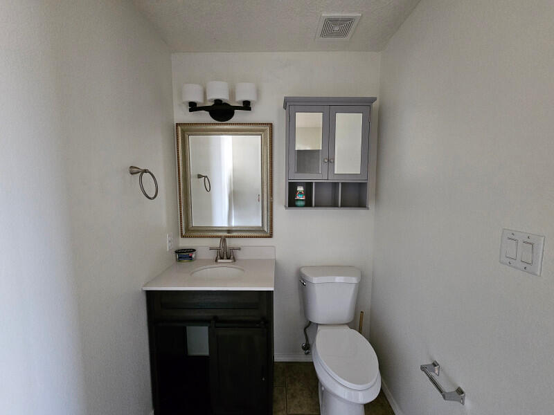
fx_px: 208
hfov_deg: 106.2
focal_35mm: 13
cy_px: 208
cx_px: 277
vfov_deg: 89.9
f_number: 2.2
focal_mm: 2.2
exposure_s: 1/24
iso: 800
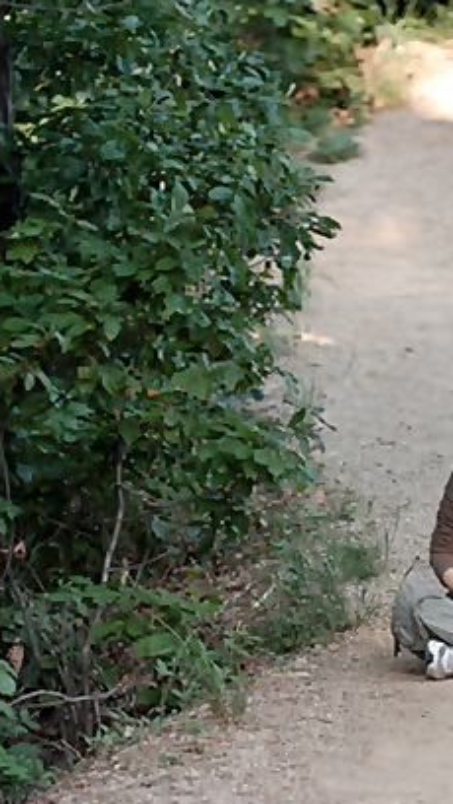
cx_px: 342
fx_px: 6886
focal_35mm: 323
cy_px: 493
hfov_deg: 3.8
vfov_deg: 6.7
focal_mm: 140
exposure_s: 1/125
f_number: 2.8
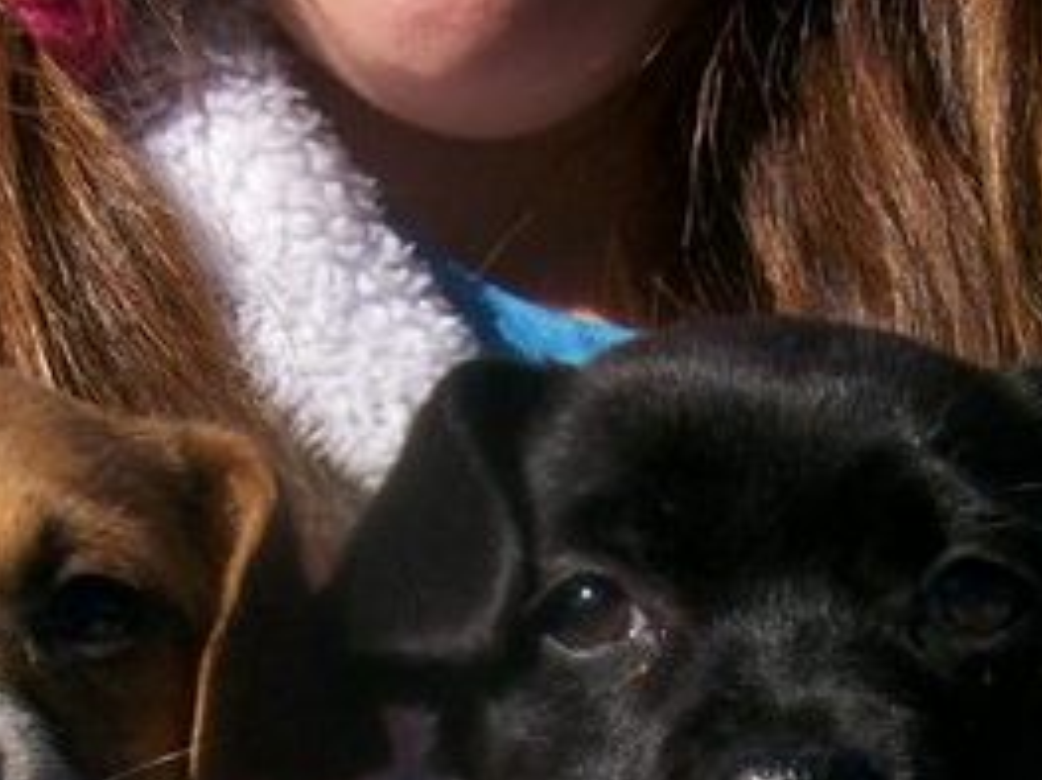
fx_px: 3159
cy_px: 1132
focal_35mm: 105
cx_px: 547
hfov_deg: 18.7
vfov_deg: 13.4
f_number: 4.8
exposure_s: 1/764
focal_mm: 6
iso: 80
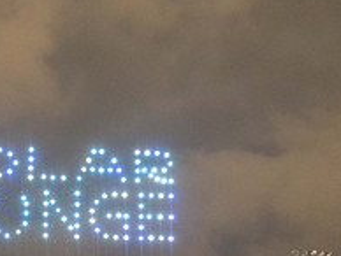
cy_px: 206
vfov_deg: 21.1
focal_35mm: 69
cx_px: 51
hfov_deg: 27.4
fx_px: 681
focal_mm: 24
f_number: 4
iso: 6400
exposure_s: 1/1.67
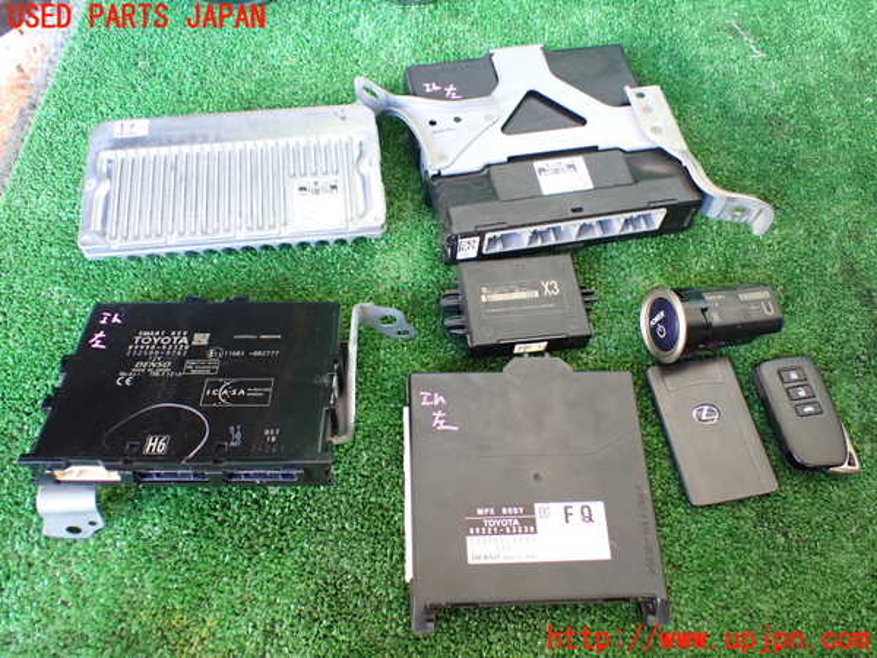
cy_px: 329
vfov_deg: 46.8
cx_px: 438
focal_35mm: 30
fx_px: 760
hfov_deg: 60.0
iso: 800
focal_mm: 5.4
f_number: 2.3
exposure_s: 1/50
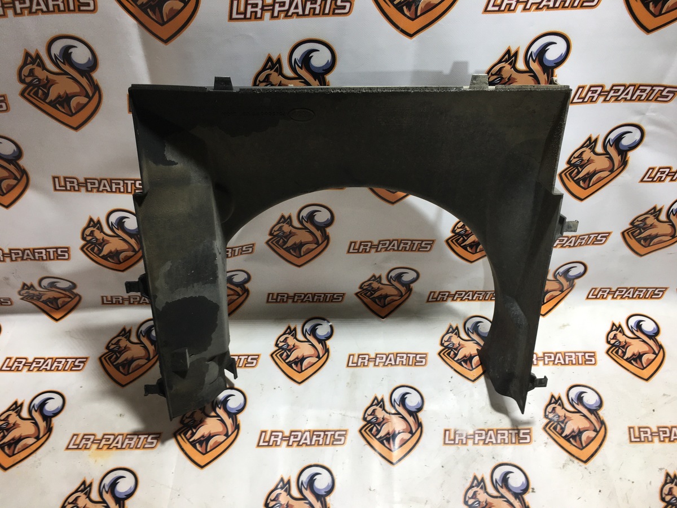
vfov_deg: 48.2
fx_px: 567
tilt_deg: -49.8
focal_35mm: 29
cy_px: 254
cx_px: 338
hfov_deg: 61.7
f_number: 2.2
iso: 32
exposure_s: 1/50
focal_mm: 4.15
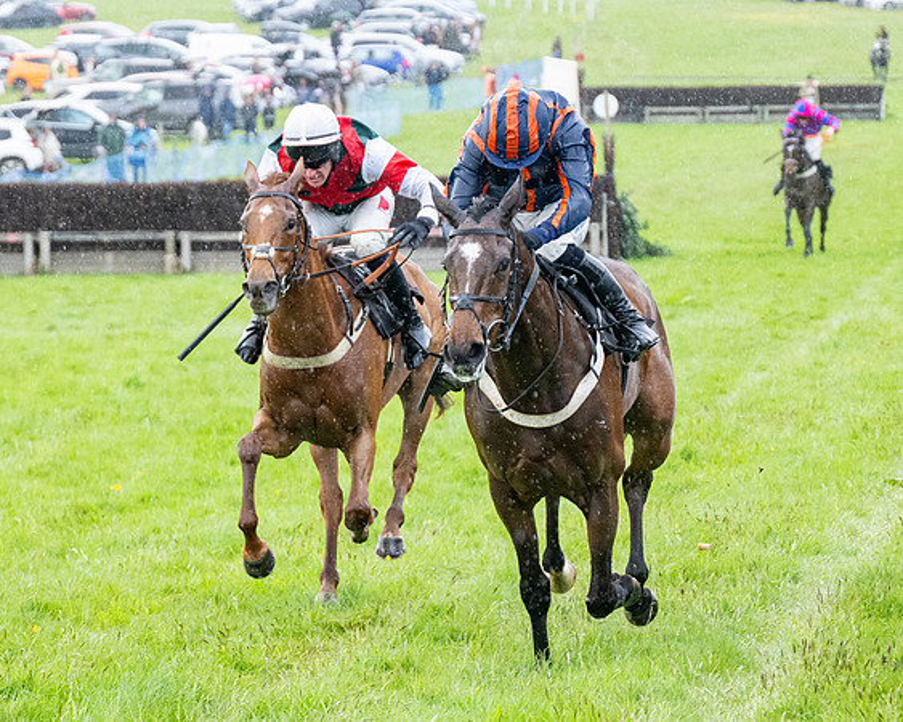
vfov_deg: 8.1
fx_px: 5094
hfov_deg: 10.1
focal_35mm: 191
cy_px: 374
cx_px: 460
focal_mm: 98
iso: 2000
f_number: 4
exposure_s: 1/800
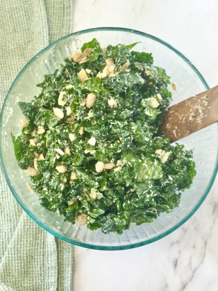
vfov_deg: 39.7
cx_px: 109
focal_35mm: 48
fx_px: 403
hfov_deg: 30.3
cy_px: 146
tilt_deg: -82.4
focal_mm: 6.86
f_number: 1.78
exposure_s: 1/121
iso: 125
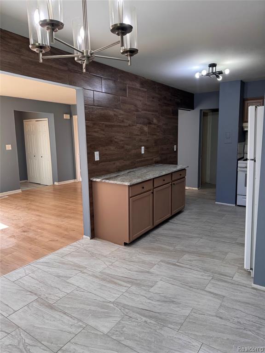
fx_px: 245
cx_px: 132
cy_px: 176
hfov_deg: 56.8
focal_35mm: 24
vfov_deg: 71.6
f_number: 1.78
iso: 50
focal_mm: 6.76
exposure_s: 1/120
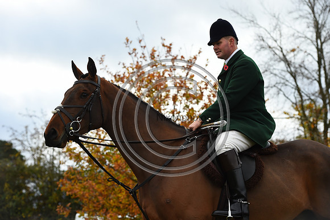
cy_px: 110
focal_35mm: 112
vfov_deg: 12.2
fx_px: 1026
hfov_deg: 18.3
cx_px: 165
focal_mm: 112
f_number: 5.6
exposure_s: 1/1250
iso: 800
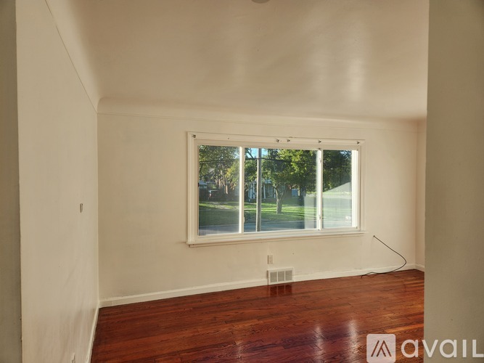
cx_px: 242
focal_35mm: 23
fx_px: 322
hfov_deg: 73.9
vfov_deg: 58.9
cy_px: 182
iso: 20
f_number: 1.8
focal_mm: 5.4
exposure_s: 1/282
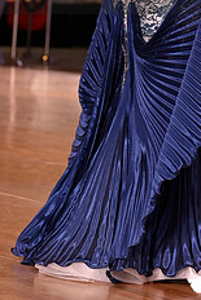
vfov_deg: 7.8
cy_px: -28
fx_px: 2199
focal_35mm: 263
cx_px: 180
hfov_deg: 5.2
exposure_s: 1/200
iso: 2000
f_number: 5
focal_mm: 105
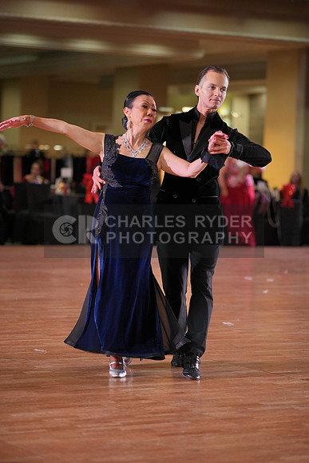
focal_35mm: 113
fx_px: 1454
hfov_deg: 12.1
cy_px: 232
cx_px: 154
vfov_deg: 18.1
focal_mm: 113
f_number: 2.8
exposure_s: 1/400
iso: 1000
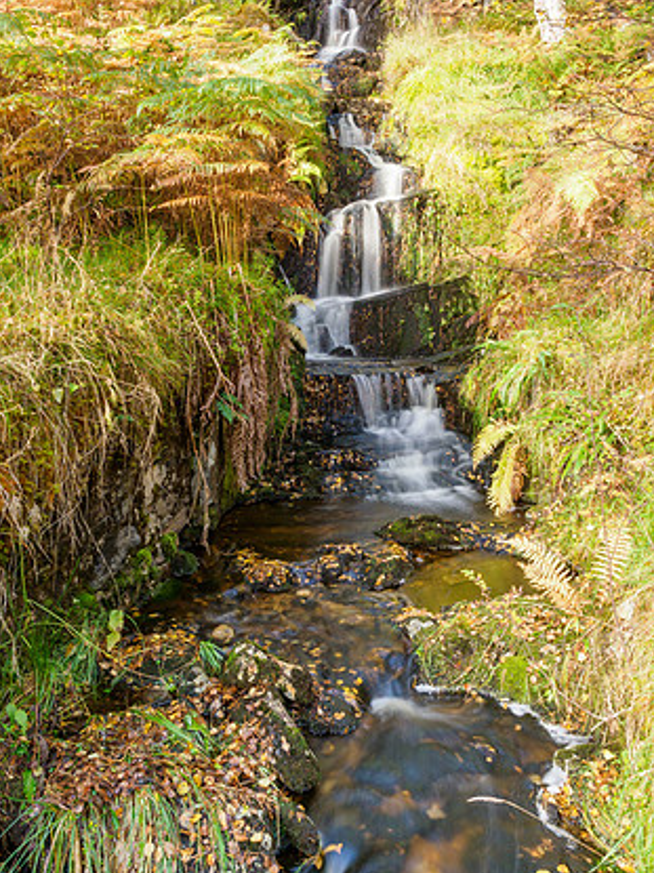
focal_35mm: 26
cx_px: 306
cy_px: 421
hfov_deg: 53.0
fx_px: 655
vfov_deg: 67.3
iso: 200
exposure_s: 1.6
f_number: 7.1
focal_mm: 12
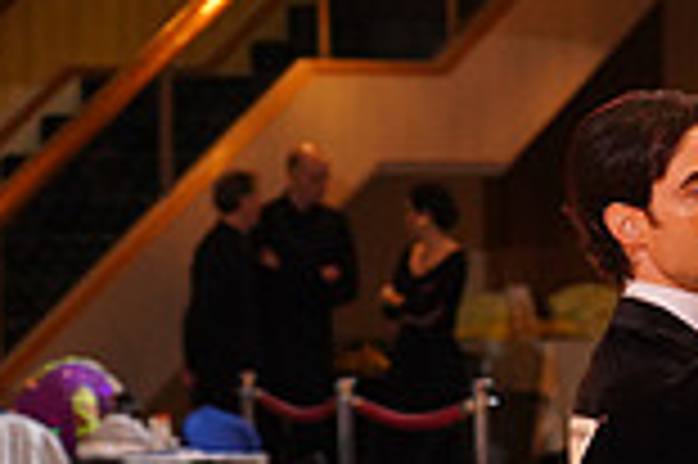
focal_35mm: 304
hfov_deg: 6.7
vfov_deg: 4.5
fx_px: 5888
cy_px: 673
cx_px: 811
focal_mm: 81
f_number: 4.5
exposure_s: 1/200
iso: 2500
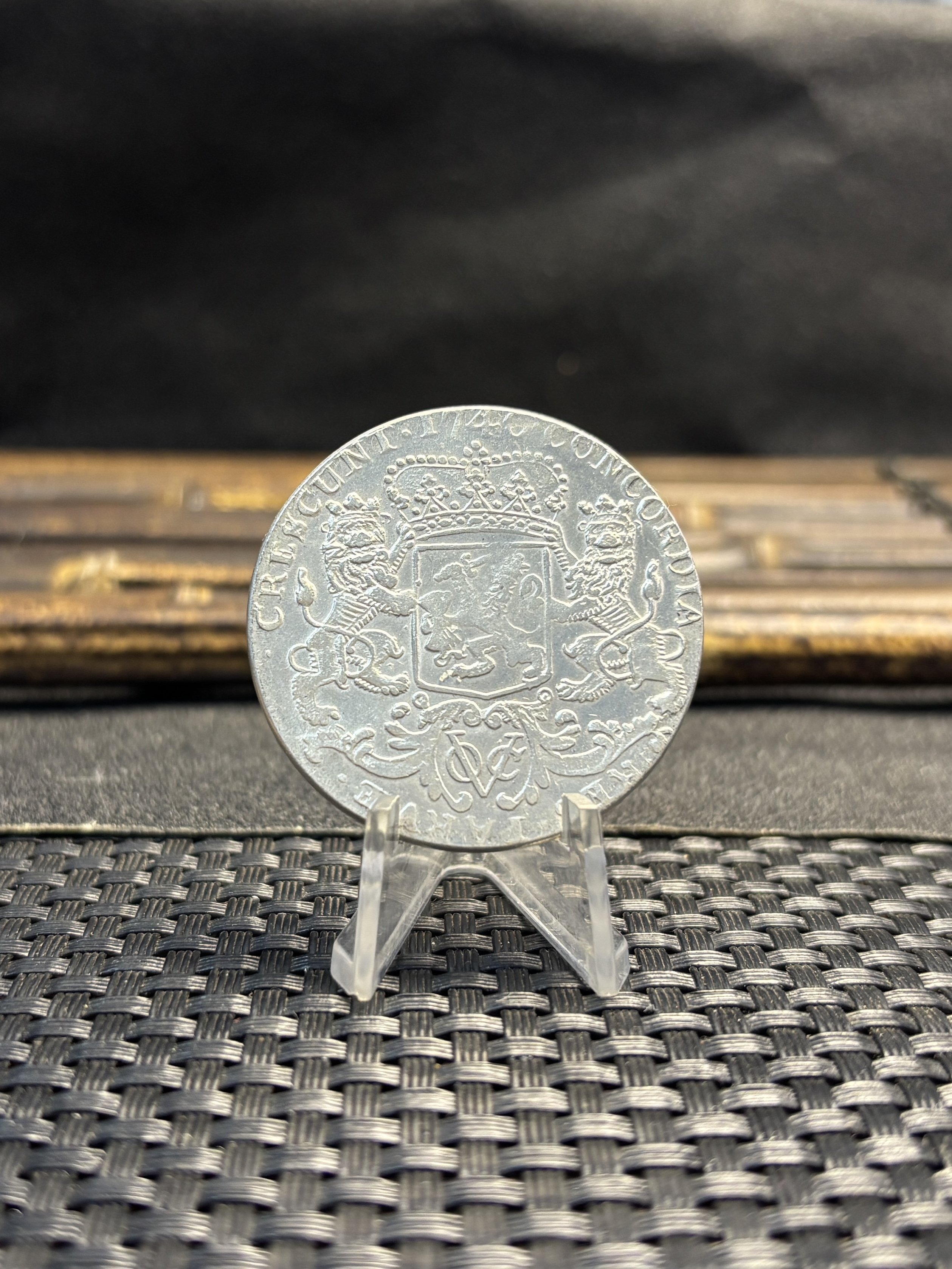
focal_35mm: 26
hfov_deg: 53.1
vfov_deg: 67.3
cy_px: 634
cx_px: 476
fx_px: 953
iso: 125
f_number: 1.6
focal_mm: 5.96
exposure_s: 1/50
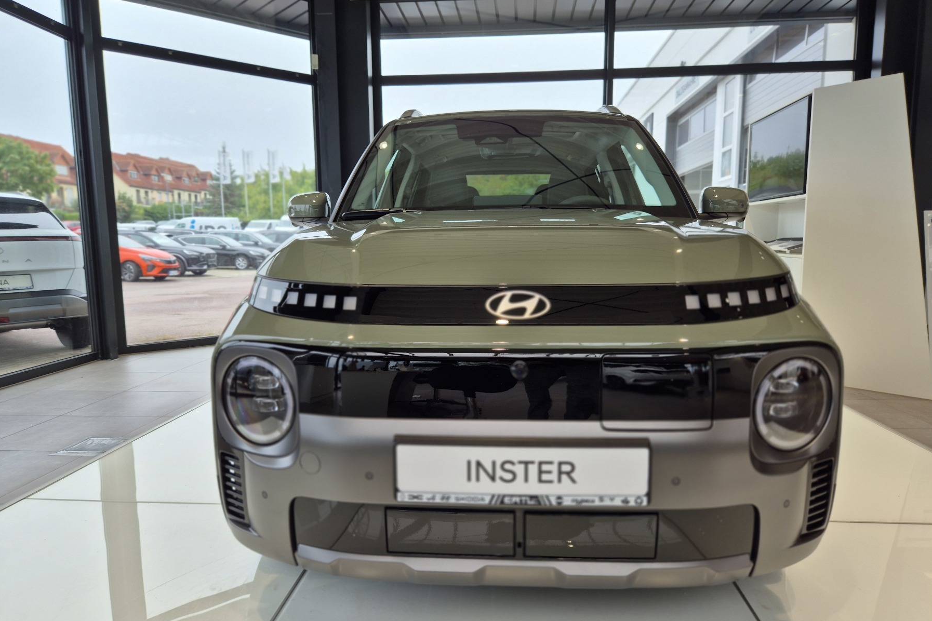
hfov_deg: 73.7
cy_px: 317
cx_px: 465
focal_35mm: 24
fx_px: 621
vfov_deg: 53.1
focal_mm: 5.4
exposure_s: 1/171
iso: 25
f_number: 1.8
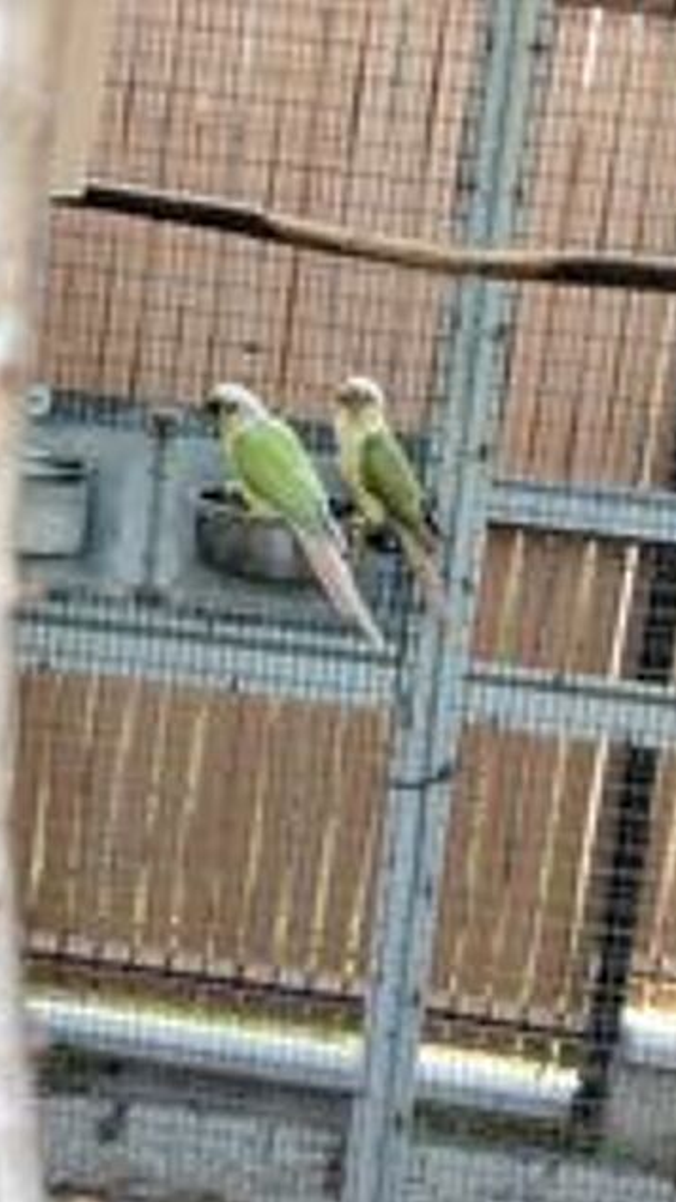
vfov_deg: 26.9
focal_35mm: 79
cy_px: 602
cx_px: 311
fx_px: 2518
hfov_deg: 15.3
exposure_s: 1/100
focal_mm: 5.24
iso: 237
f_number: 1.7
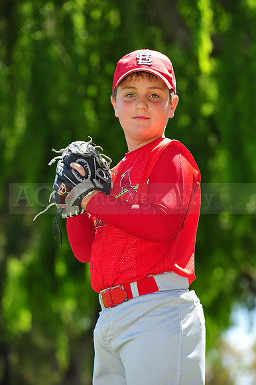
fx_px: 1548
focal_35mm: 145
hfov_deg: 9.5
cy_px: 192
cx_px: 128
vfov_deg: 14.2
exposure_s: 1/400
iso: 200
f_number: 4
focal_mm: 145
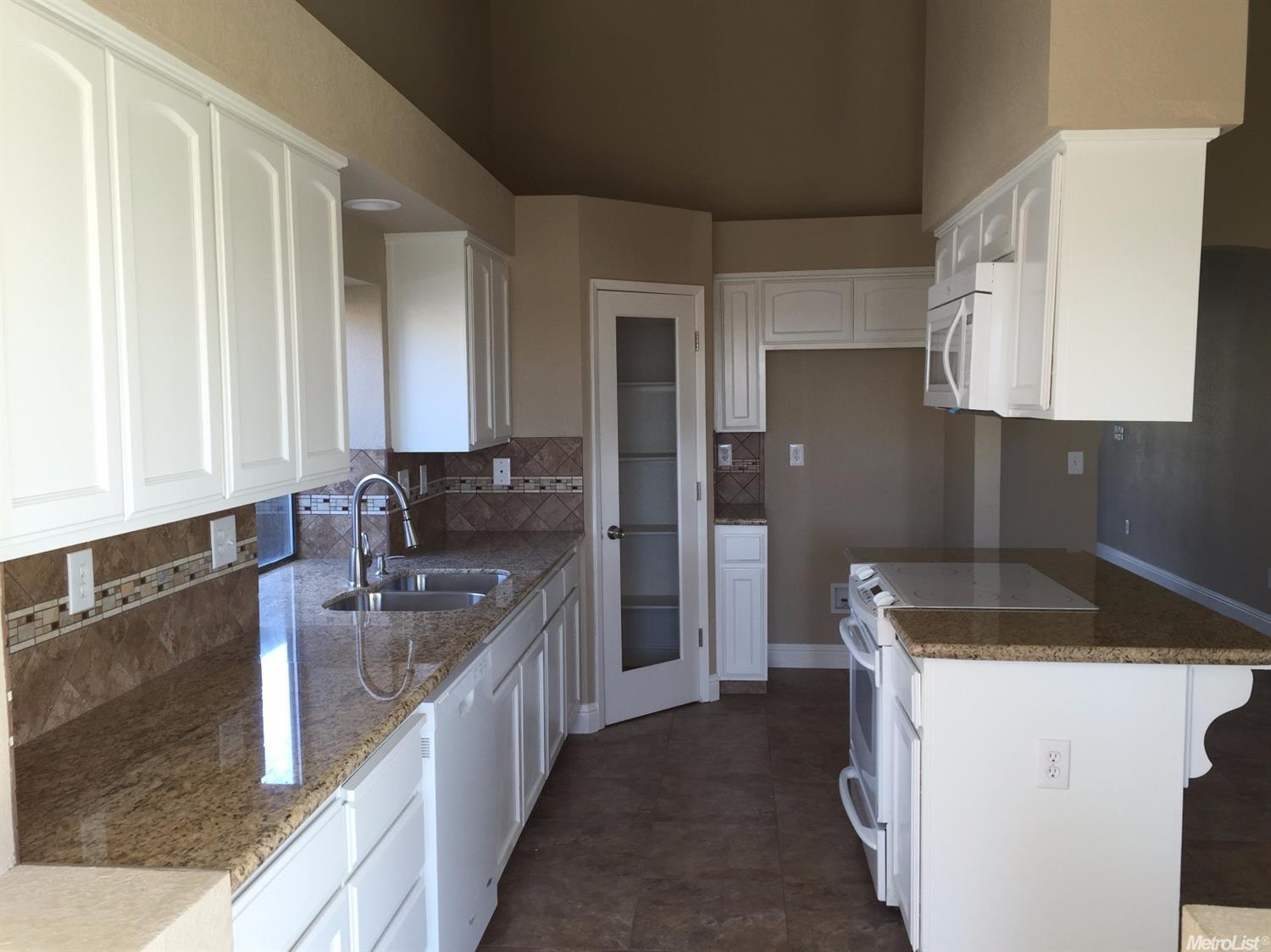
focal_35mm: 29
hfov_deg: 61.7
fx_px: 1064
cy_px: 476
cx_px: 636
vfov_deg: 48.2
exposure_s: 1/60
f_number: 2.2
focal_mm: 4.15
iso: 32
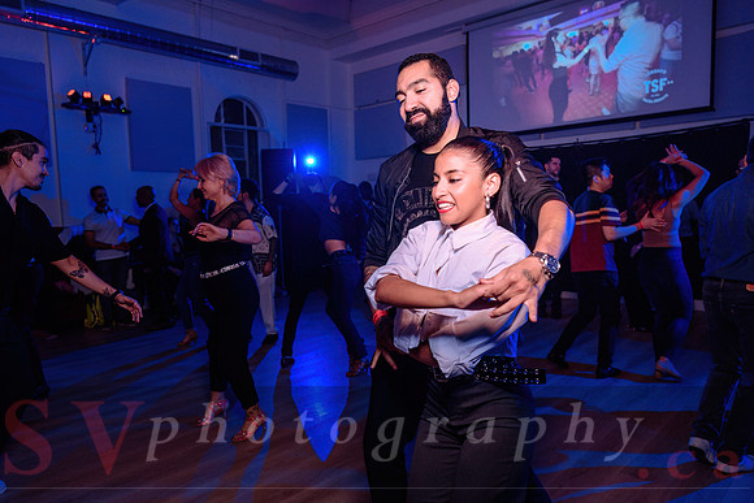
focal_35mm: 26
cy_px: 253
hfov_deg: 69.7
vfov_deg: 49.9
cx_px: 397
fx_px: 541
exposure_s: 1/60
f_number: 3.2
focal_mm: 24
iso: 800
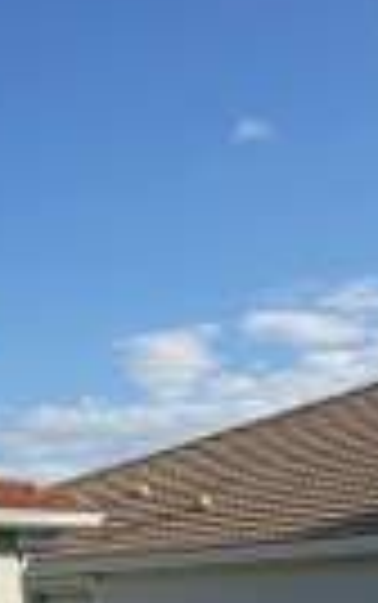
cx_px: -644
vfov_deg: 22.7
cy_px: 378
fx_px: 1497
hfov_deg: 11.0
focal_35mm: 91
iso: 80
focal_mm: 6.76
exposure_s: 1/4405
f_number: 1.78
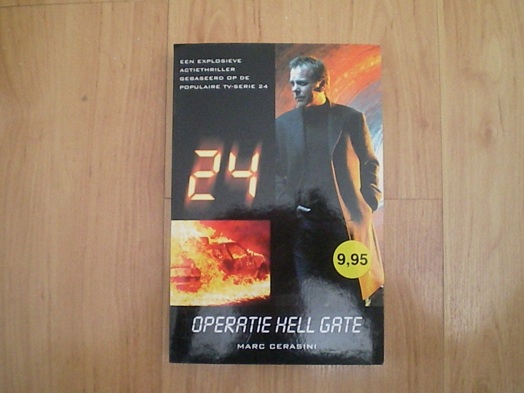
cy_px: 196
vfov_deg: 37.7
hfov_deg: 49.0
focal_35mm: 38
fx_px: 575
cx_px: 262
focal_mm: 6.3
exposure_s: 1/100
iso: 864
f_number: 3.1
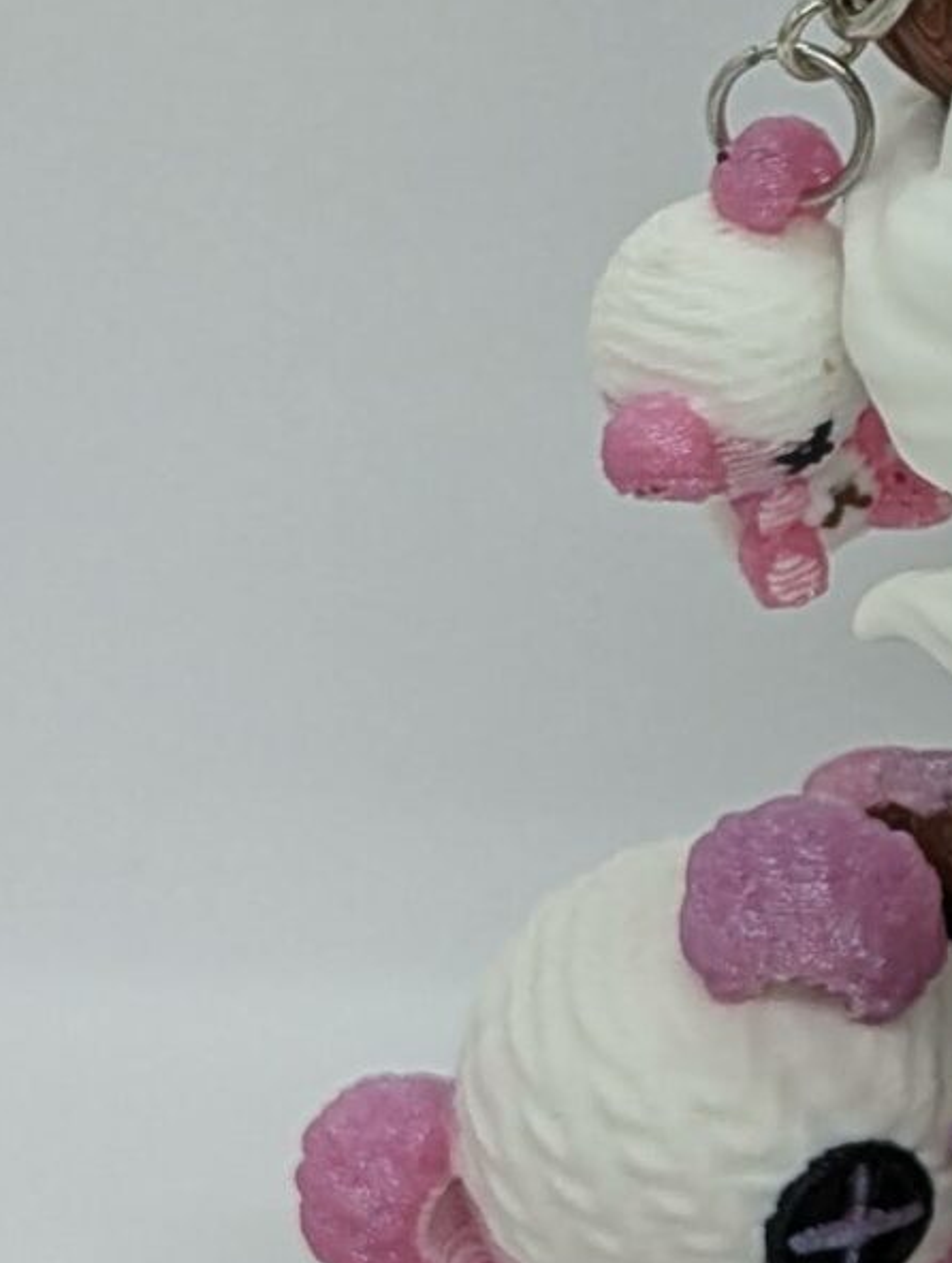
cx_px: 1503
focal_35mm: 212
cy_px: 734
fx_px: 7752
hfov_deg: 6.9
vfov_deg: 9.3
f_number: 1.68
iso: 44
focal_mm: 6.9
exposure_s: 1/120
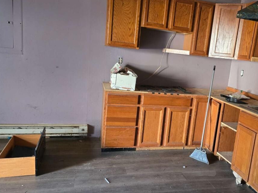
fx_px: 238
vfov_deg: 44.1
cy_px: 103
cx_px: 166
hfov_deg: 55.9
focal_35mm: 32
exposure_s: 1/60
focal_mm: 6.3
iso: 800
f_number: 1.7
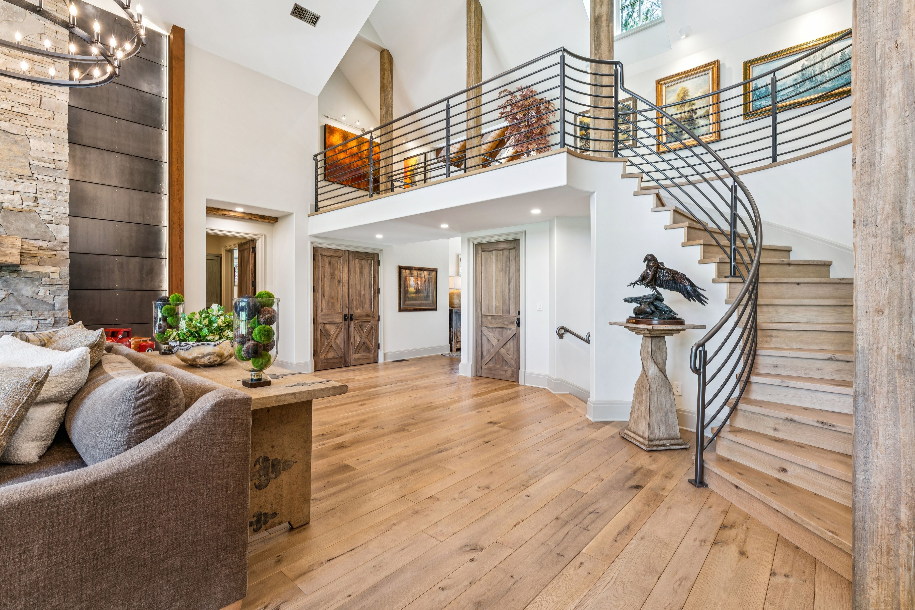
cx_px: 458
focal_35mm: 16
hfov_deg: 95.3
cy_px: 305
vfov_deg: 72.4
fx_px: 417
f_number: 13
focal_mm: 16.4
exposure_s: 1/2
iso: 100
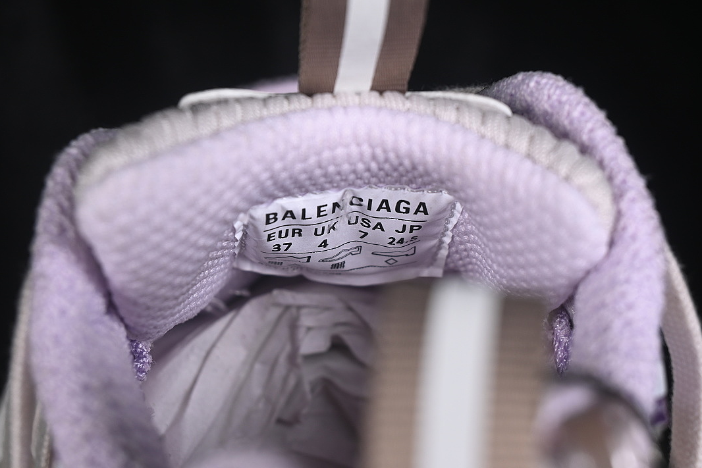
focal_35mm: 76
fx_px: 1482
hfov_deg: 26.6
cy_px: 236
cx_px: 353
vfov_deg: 18.0
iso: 160
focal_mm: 50
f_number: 7.1
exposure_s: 1/80
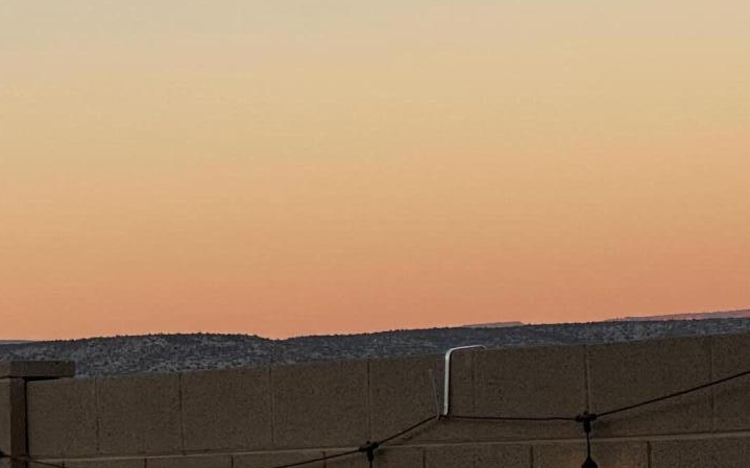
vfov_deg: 5.8
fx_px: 4639
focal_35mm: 227
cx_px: -239
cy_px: 236
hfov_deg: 9.1
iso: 50
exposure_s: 1/125
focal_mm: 9
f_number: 2.8
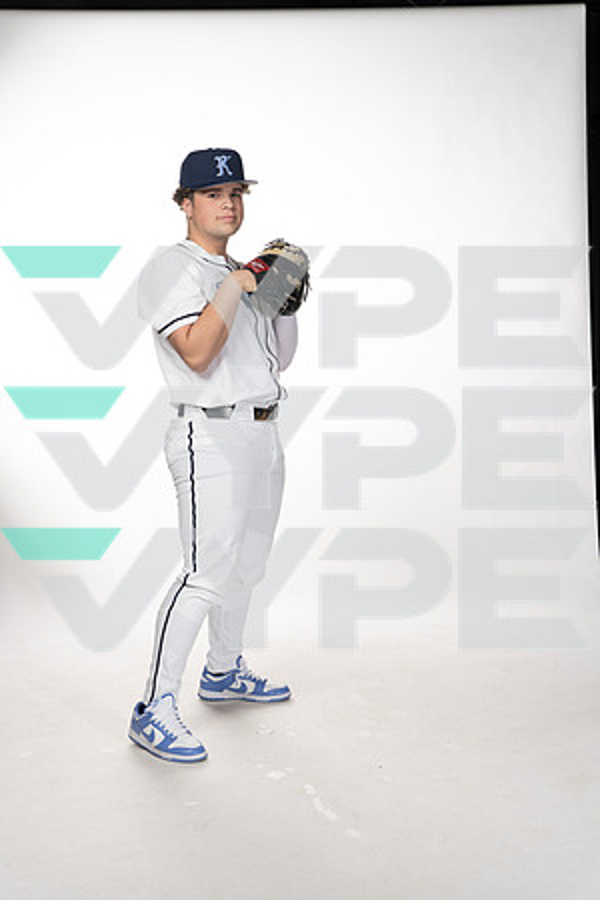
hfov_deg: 27.0
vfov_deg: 39.6
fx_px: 1250
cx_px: 300
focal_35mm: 50
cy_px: 450
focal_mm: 50
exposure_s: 1/250
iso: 400
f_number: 6.3
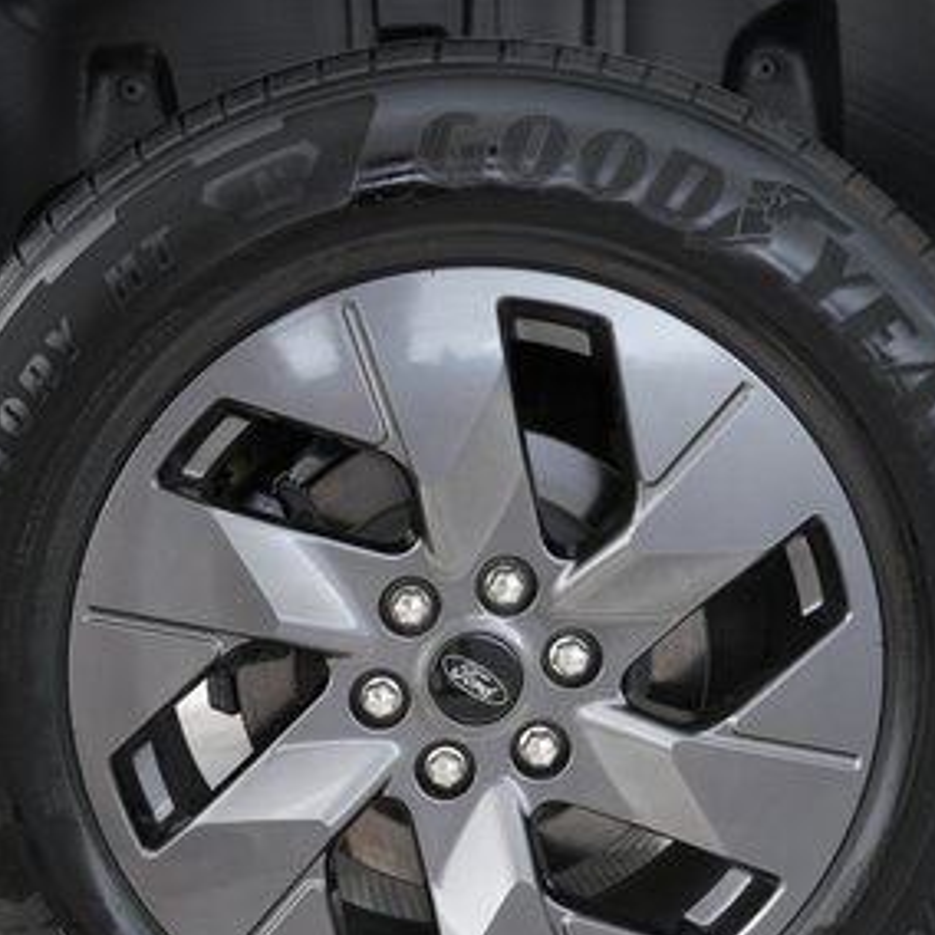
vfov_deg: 36.1
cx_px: 444
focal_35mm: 46
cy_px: 672
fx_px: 1406
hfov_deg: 36.8
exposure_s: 1/30
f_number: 2.8
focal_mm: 24
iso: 800
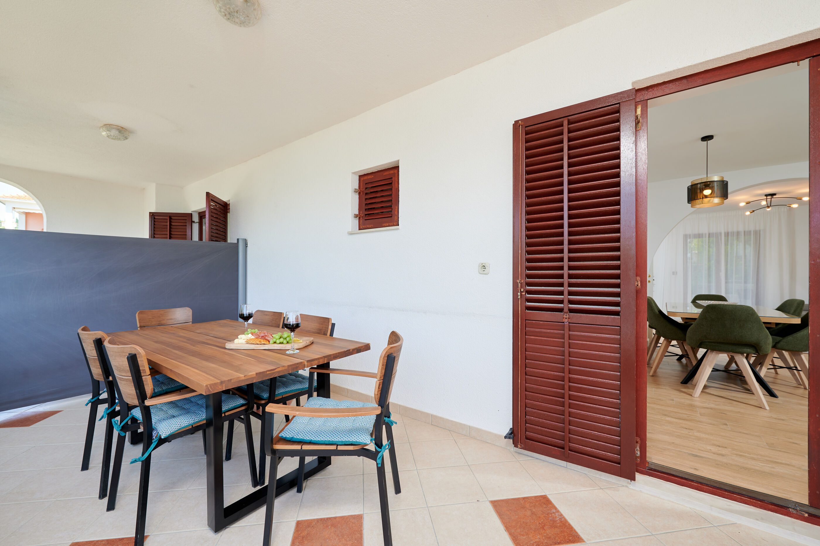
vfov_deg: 81.1
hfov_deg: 104.3
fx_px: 319
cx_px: 410
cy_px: 273
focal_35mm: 14
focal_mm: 14
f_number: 8
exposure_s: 1/100
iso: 250
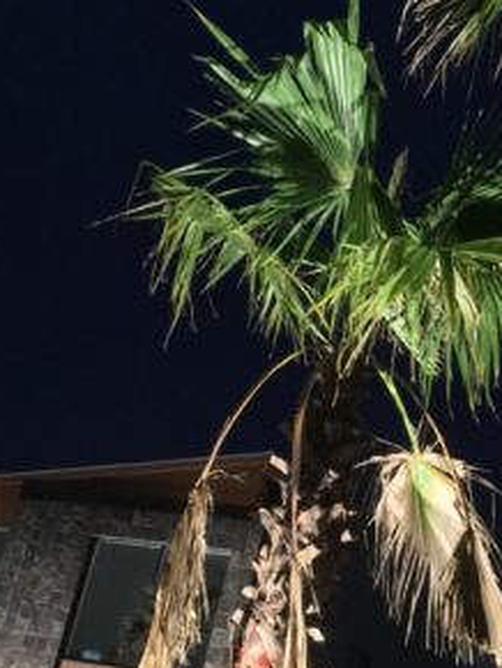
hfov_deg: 24.3
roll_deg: -12.1
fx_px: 1158
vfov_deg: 32.2
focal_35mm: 60
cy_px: 320
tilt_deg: +24.0
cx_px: 339
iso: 400
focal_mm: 4.15
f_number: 2.2
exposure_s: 1/15
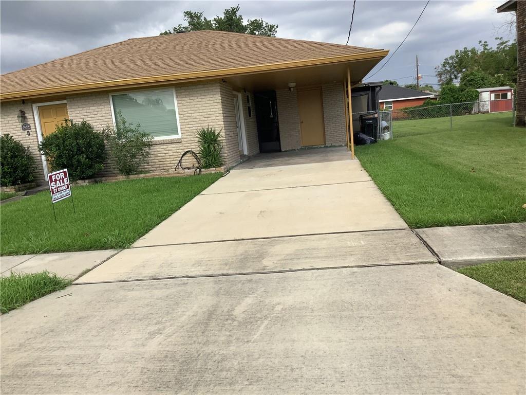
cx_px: 263
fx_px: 471
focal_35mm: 31
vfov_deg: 45.4
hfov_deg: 58.4
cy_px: 198
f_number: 2.4
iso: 25
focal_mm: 3.3
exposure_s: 1/867
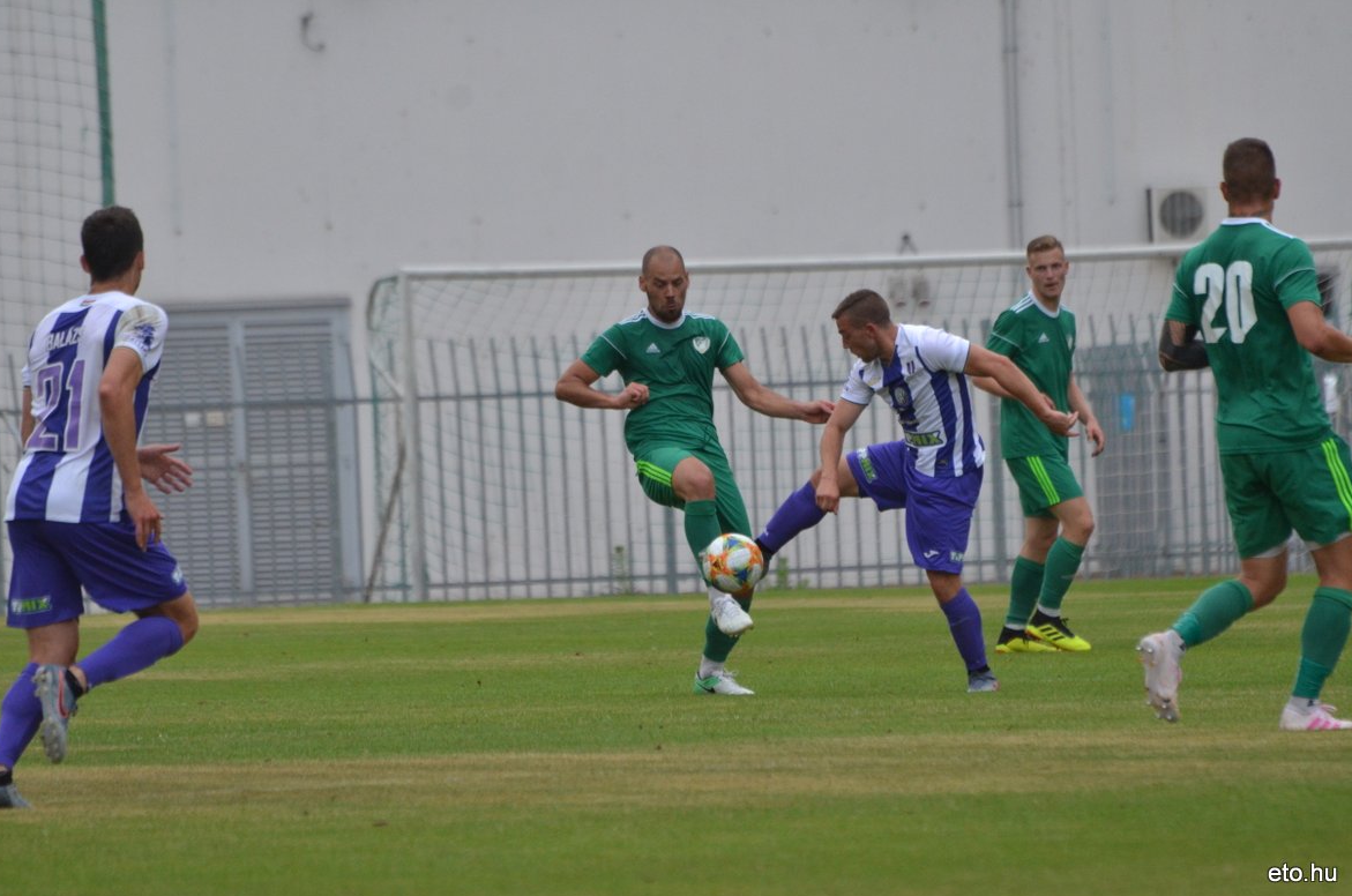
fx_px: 17280
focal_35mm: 461
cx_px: 678
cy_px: 457
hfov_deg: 4.5
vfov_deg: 3.0
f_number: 5.6
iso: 1000
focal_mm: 300
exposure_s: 1/1000
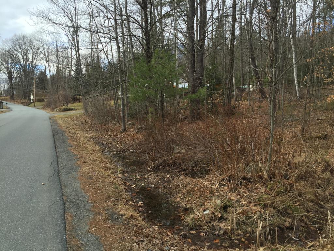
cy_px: 126
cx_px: 167
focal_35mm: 29
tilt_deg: -1.7
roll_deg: -1.0
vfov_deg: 48.2
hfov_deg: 61.7
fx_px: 280
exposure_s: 1/824
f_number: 2.2
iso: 32
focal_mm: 4.15
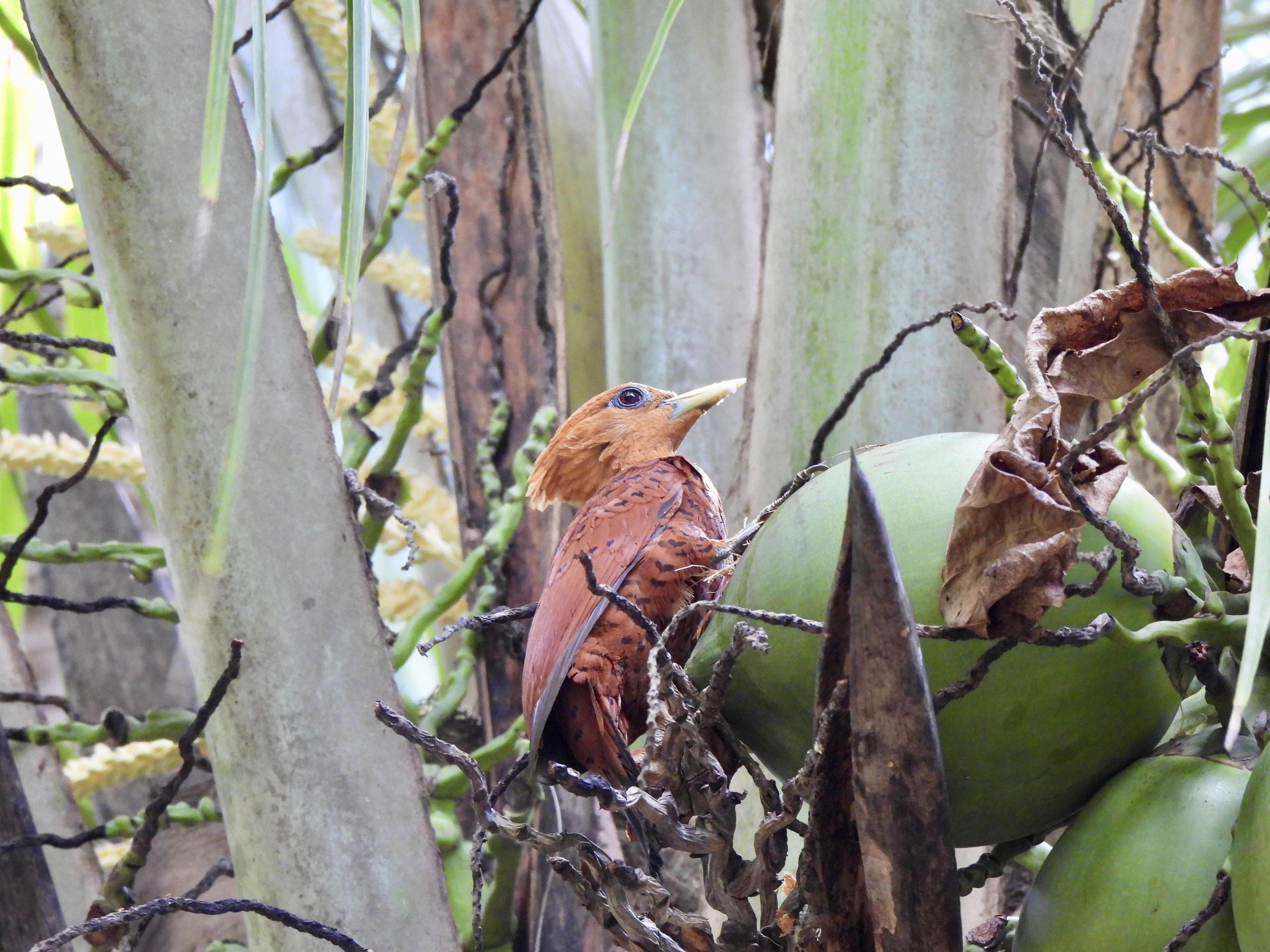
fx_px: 12841
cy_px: 476
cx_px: 635
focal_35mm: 350
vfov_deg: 4.2
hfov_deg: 5.7
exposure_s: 1/30
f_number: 5
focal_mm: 62.5
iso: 800
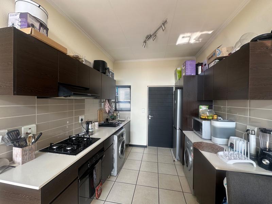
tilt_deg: -0.9
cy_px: 102
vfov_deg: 85.7
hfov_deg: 102.1
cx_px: 136
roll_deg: -0.1
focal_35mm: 14
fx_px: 110
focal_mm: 2.22
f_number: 2.2
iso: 50
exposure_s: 1/99
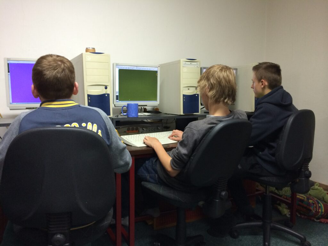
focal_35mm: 30
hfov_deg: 60.0
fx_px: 284
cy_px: 123
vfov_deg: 46.8
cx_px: 164
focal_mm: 4.12
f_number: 2.2
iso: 160
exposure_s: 1/33
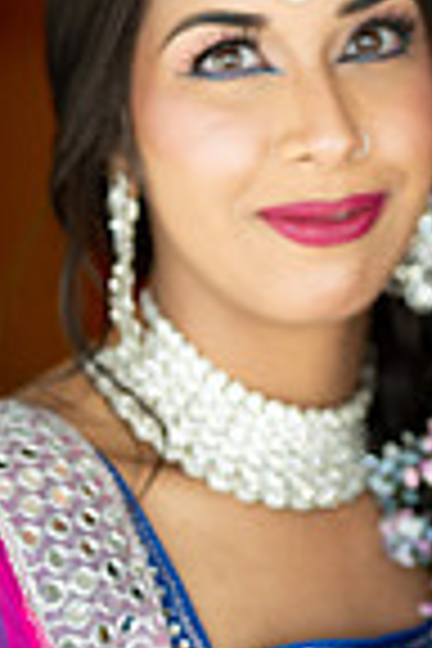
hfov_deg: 8.7
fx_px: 2808
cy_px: 248
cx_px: 477
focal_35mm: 156
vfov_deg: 13.2
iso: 320
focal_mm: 50
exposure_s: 1/320
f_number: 1.4
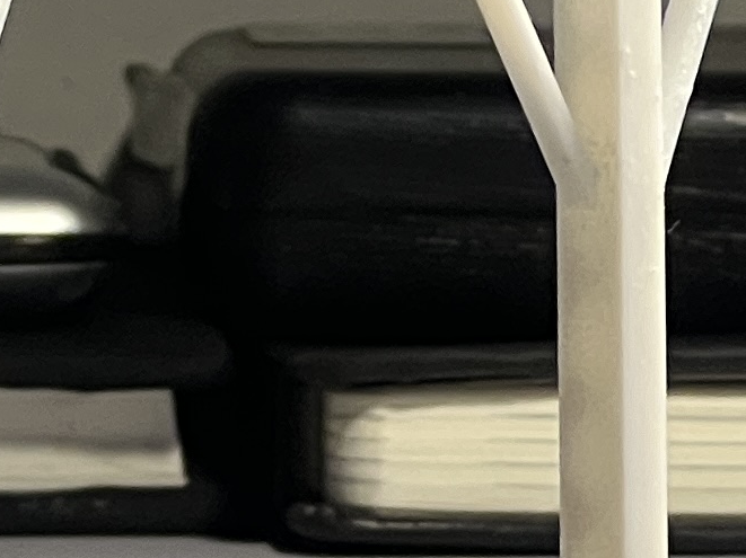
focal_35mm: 470
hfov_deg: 4.2
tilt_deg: -3.3
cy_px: 87
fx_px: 10123
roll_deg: +0.7
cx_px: -176
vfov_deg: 3.2
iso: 160
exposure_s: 1/50
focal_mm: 9
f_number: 2.8
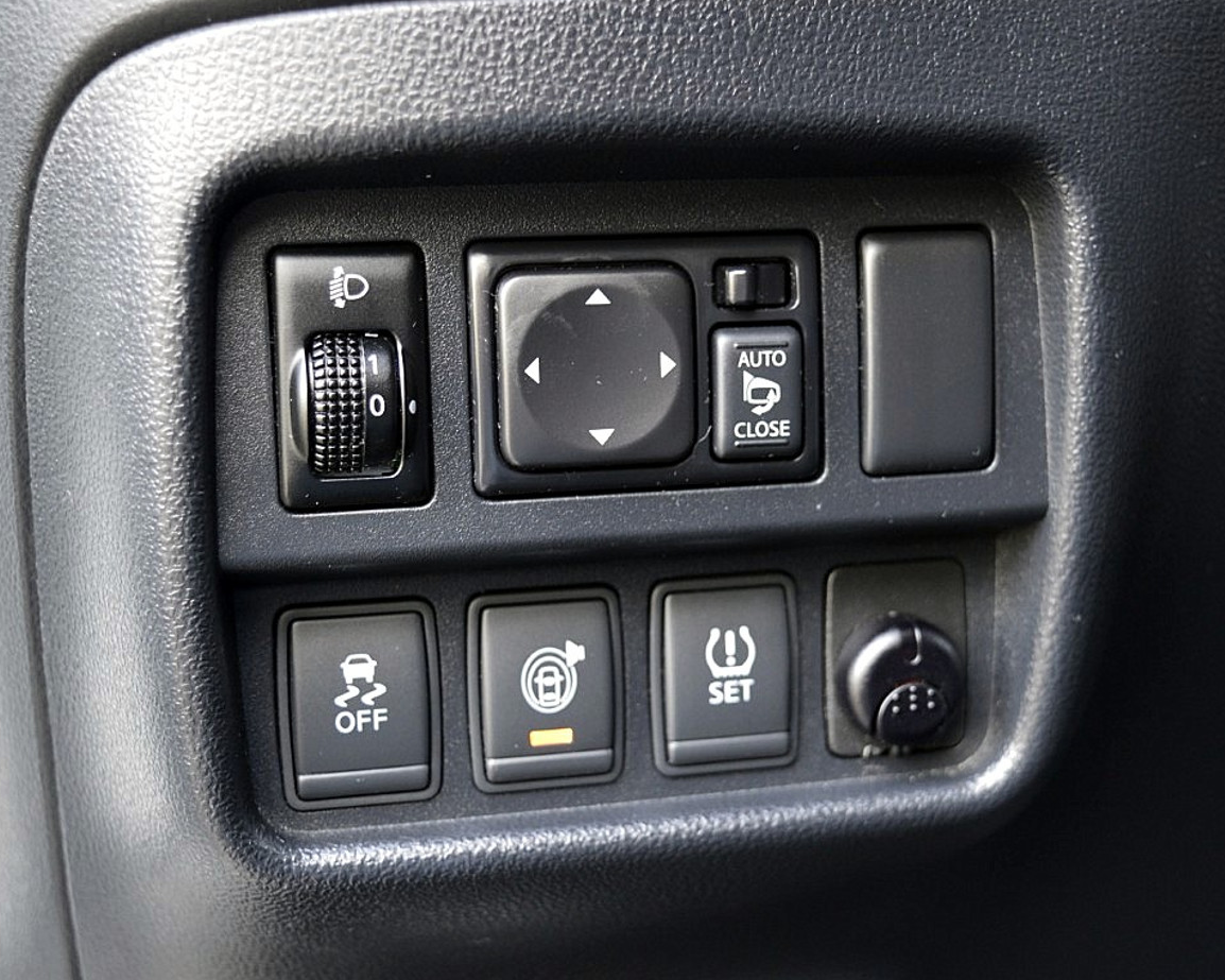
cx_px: 710
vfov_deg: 26.2
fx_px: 2103
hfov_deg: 32.4
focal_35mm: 58
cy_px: 489
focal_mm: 34
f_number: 4.5
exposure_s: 1/25
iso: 800
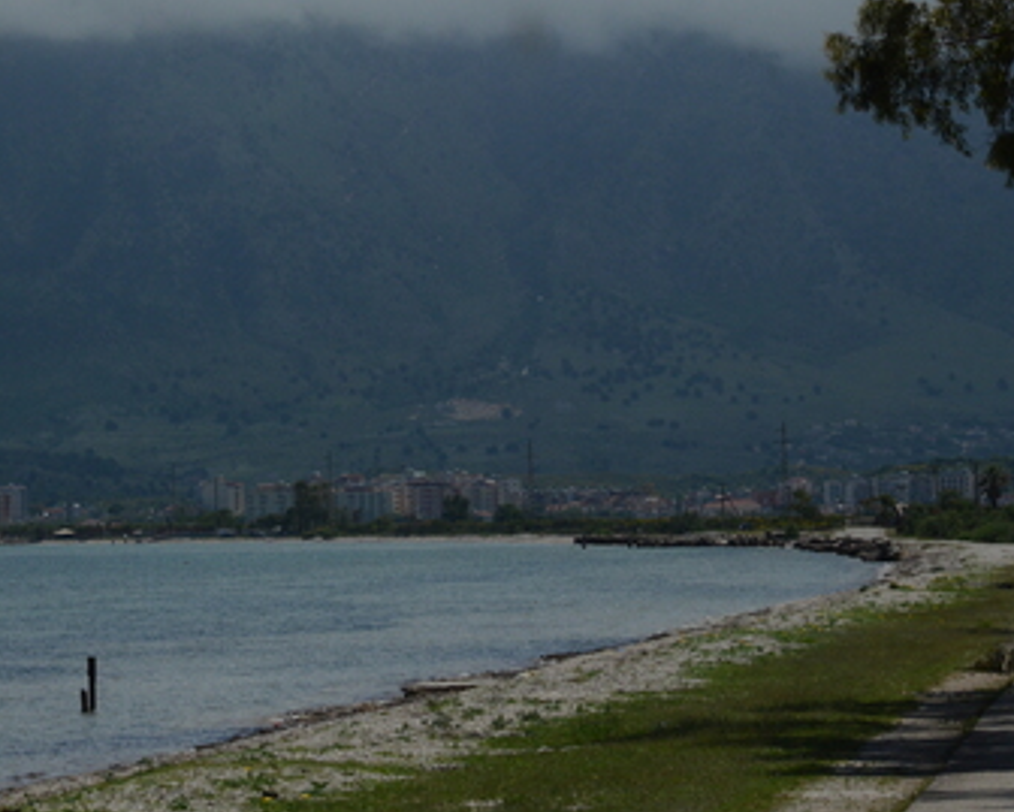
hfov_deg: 9.6
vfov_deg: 7.7
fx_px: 6064
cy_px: 412
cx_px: 504
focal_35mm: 202
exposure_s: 1/2500
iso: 1000
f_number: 13
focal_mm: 110
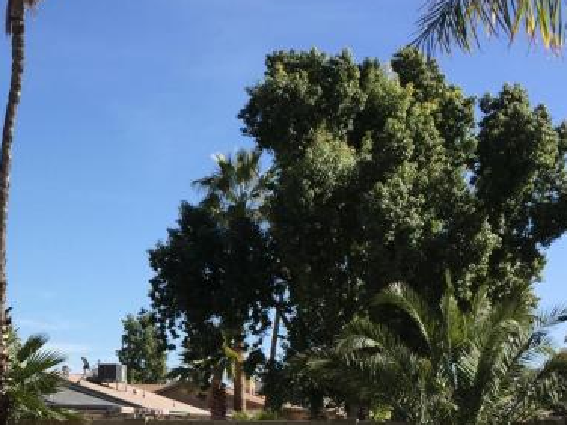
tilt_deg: +2.8
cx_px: -27
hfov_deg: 23.5
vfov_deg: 18.4
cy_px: 371
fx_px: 1294
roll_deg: -1.0
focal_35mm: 79
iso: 32
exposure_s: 1/1582
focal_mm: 4.15
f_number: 2.2
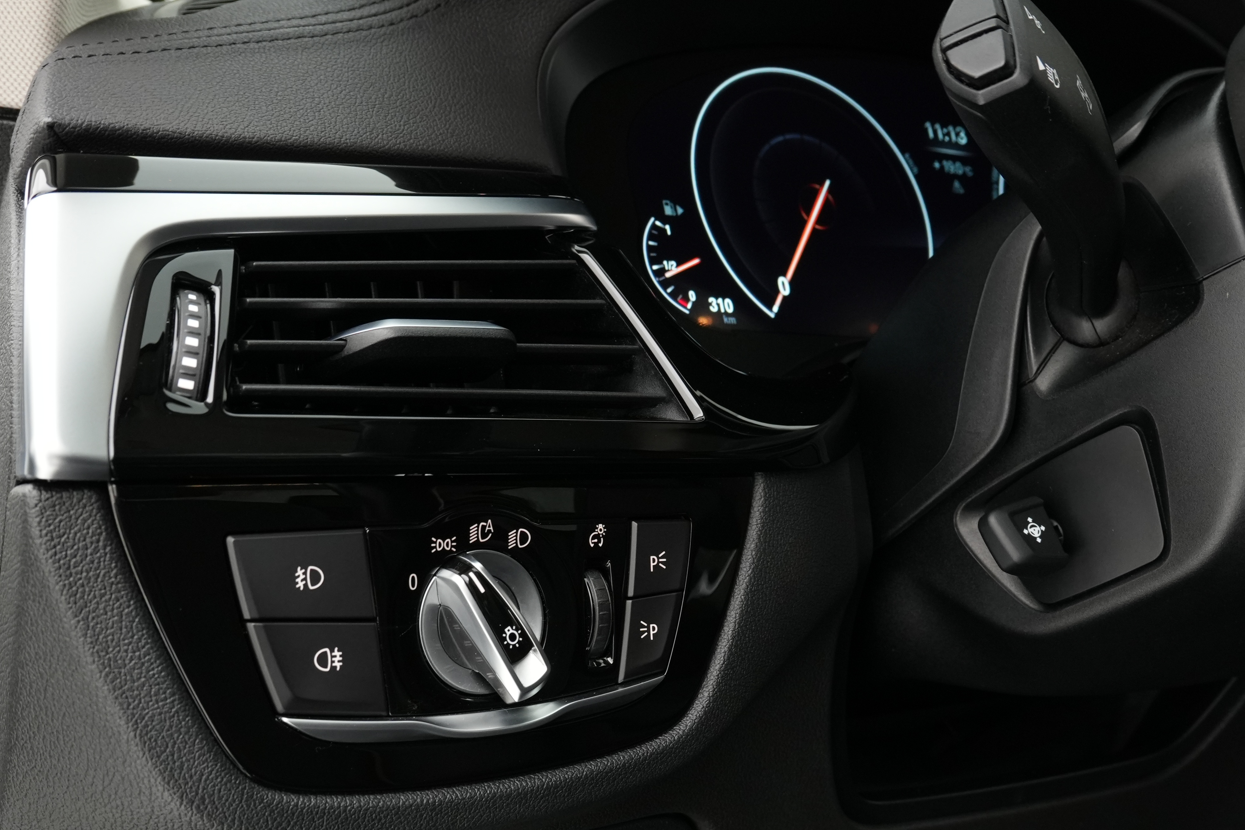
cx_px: 645
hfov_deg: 46.4
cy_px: 622
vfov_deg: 31.3
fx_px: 1452
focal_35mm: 42
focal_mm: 18
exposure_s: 1/30
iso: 800
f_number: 6.3
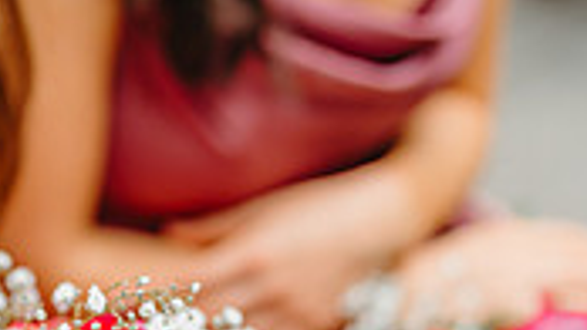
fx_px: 1900
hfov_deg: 17.4
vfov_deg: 9.5
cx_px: 118
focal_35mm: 122
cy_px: 567
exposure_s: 1/200
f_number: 2
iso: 100
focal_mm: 35
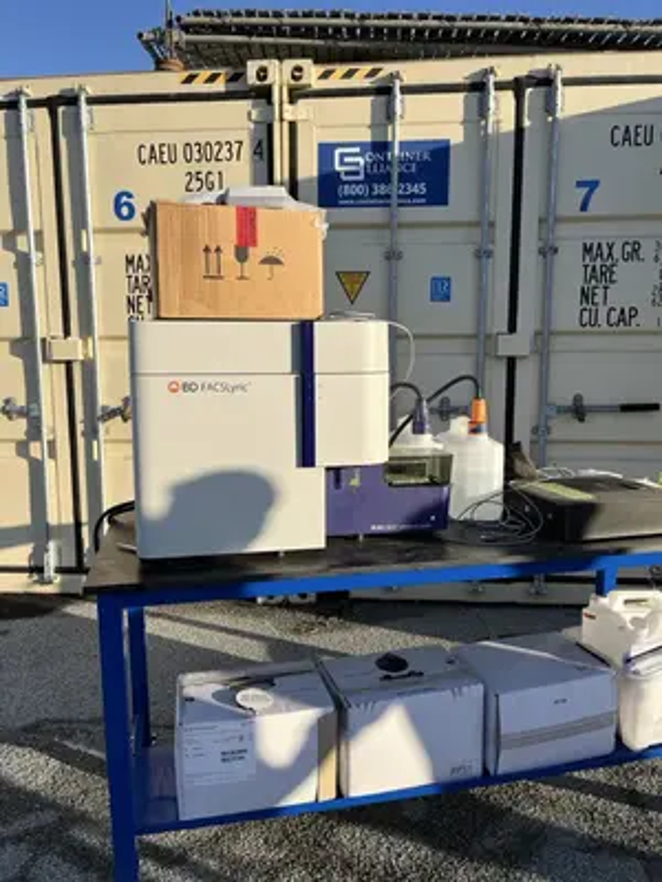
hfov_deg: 53.1
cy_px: 441
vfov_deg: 67.3
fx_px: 663
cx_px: 331
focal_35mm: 26
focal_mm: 5.1
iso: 50
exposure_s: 1/2632
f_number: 1.6
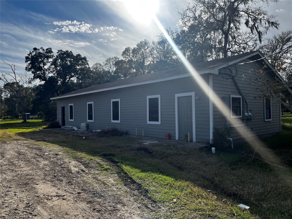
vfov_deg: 53.1
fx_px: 219
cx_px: 146
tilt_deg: +0.0
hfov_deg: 67.3
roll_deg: +0.2
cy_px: 110
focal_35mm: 26
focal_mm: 5.1
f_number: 1.6
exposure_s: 1/5848
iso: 50
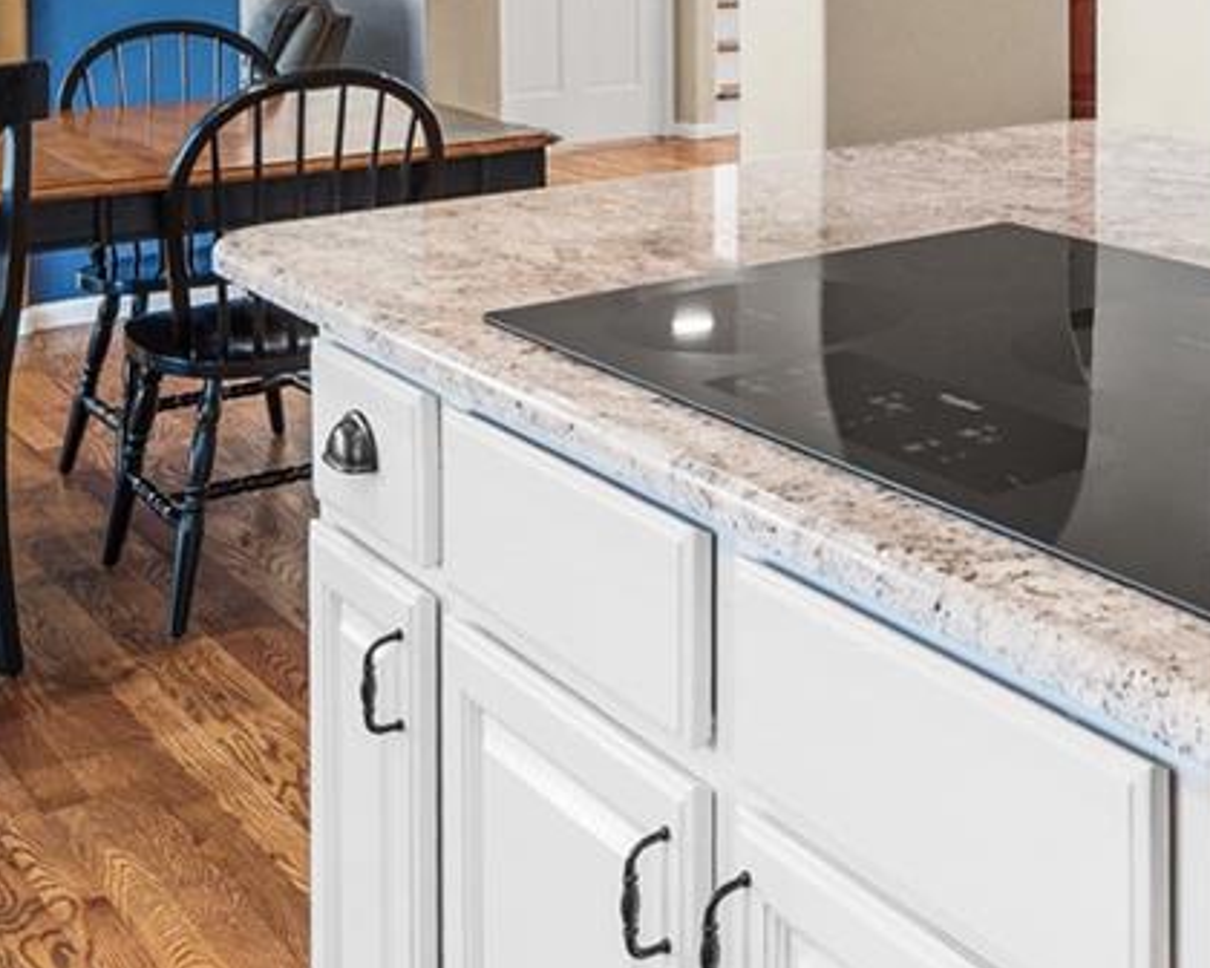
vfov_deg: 28.7
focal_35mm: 50
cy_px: 42
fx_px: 1791
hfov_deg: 33.2
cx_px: 1288
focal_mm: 14
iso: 800
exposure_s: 1/2
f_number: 8
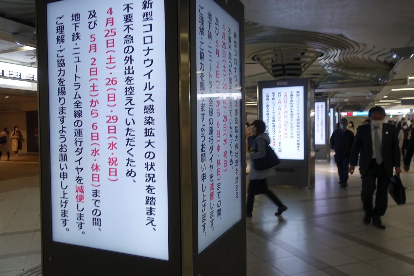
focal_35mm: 29
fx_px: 334
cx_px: 196
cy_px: 135
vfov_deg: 45.0
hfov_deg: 63.6
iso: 125
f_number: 2.8
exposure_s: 1/50
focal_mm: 8.8
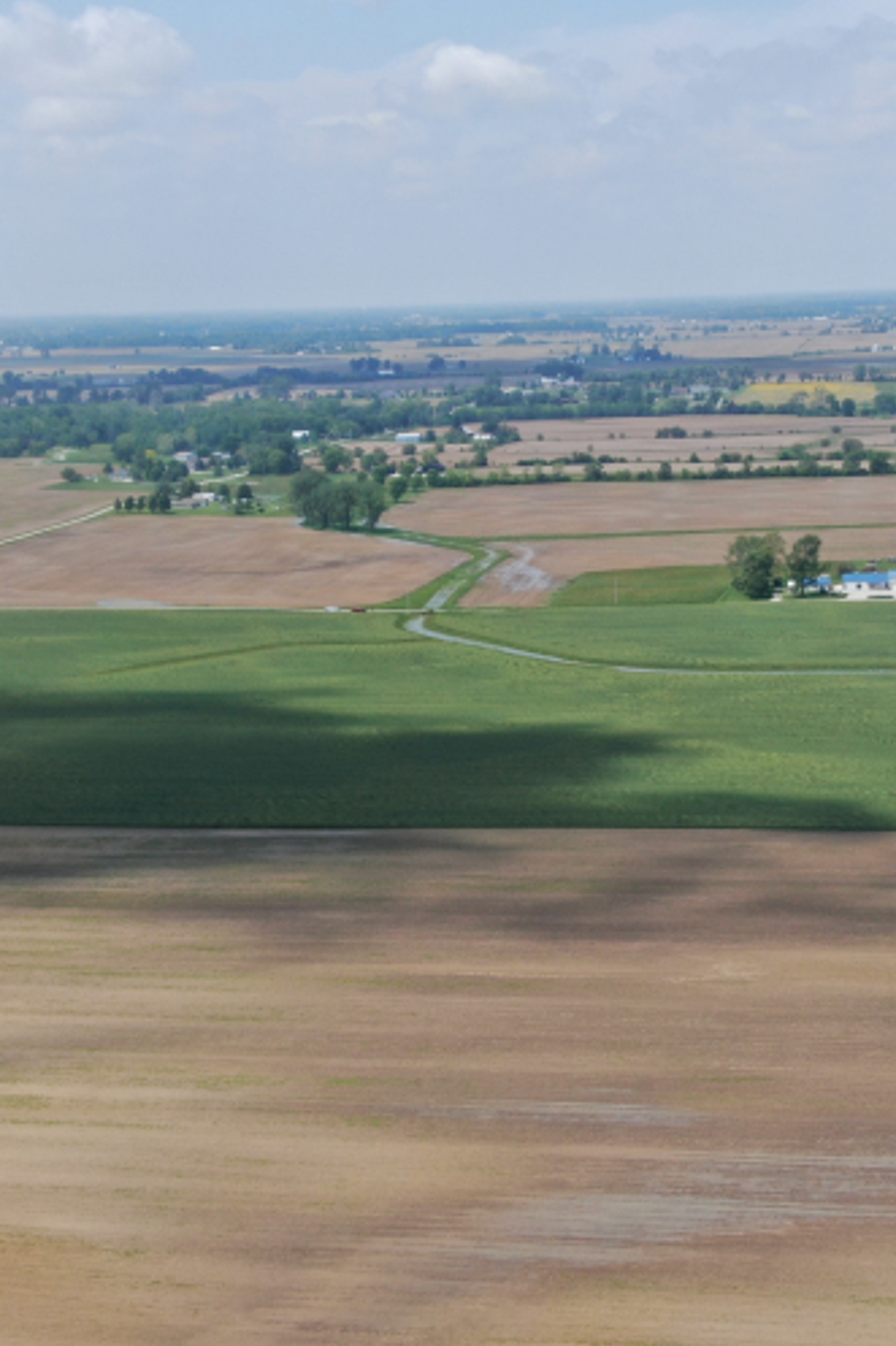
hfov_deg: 20.3
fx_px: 2503
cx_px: 494
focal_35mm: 67
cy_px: 674
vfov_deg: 30.1
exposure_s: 1/800
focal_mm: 8.6
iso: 100
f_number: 3.8
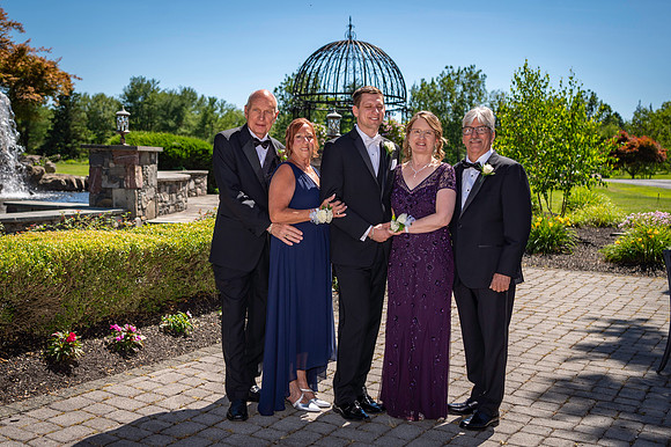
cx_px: 327
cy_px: 204
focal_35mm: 43
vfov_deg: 30.9
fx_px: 806
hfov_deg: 45.2
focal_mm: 35
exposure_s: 1/2500
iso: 100
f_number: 3.2
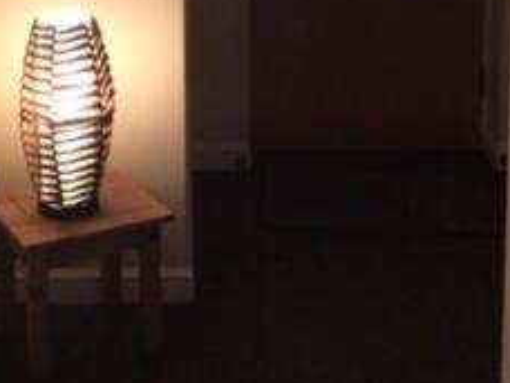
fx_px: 1090
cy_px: -46
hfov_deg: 26.1
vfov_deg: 19.0
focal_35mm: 74
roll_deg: +1.5
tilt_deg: -9.1
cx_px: 140
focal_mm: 4.15
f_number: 2.2
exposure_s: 1/20
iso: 320
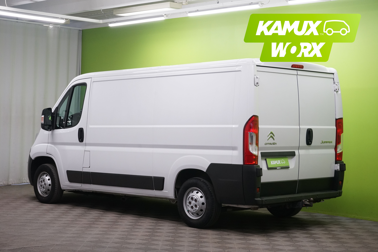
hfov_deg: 30.1
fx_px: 703
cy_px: 126
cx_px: 189
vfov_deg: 20.3
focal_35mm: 67
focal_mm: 67
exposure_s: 1/25
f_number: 9
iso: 2000
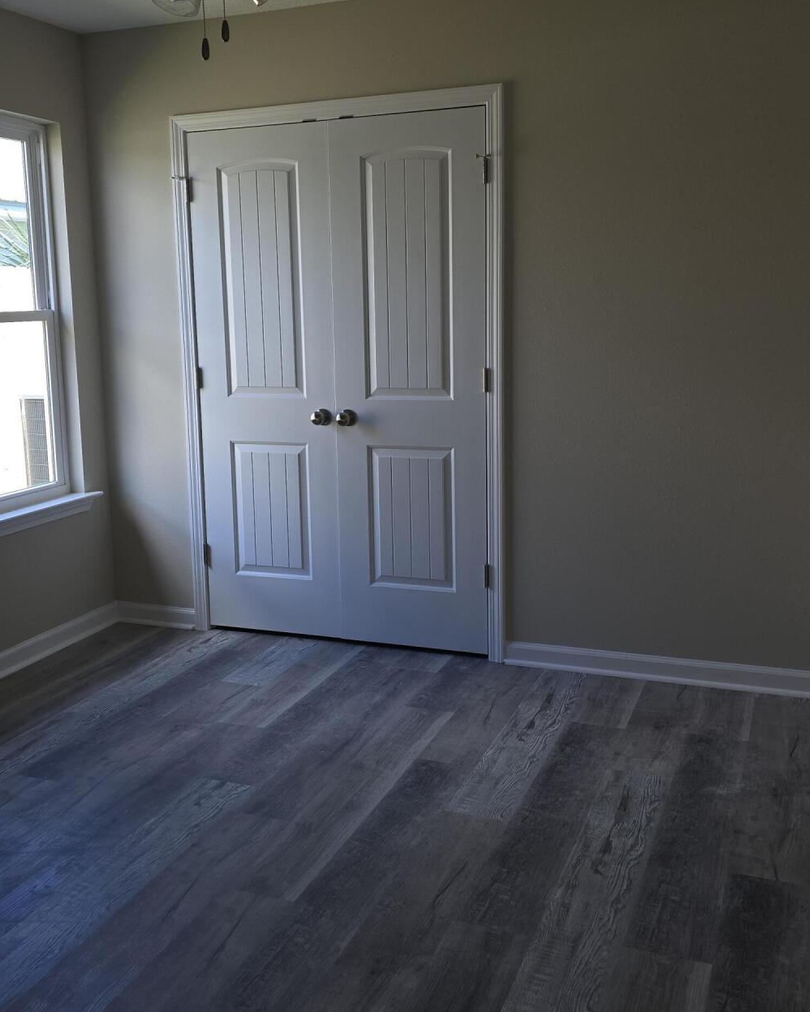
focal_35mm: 36
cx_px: 358
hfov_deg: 41.1
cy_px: 472
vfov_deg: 50.2
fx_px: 1079
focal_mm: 6.3
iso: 20
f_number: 1.7
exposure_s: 1/60
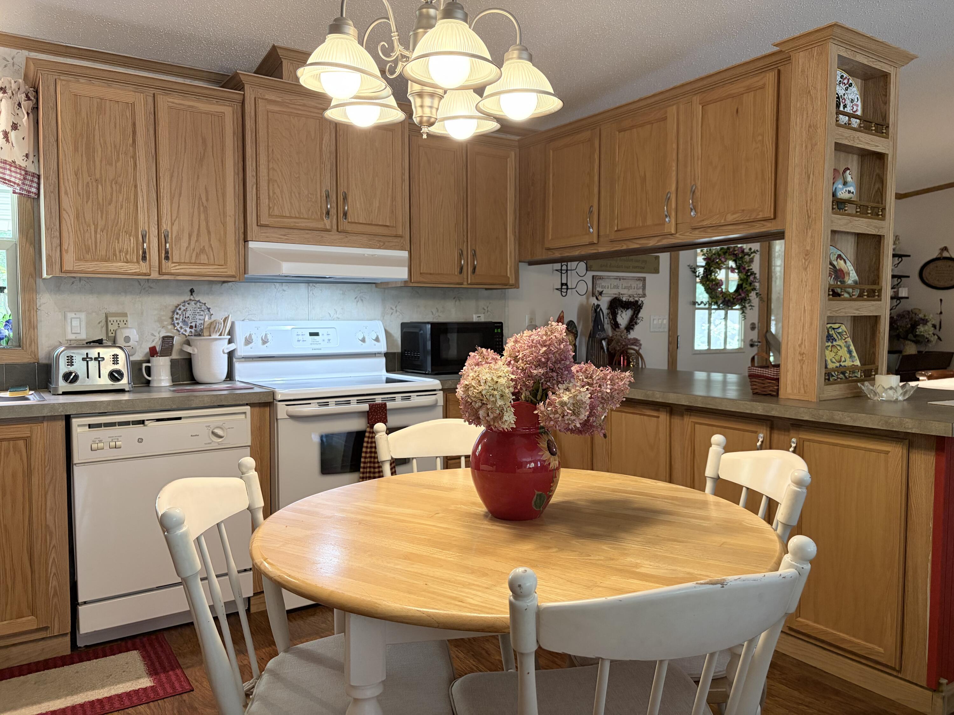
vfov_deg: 53.1
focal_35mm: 26
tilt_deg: -3.1
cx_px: 477
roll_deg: -0.3
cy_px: 358
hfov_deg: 67.3
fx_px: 717
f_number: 1.6
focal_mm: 5.96
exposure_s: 1/60
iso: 200
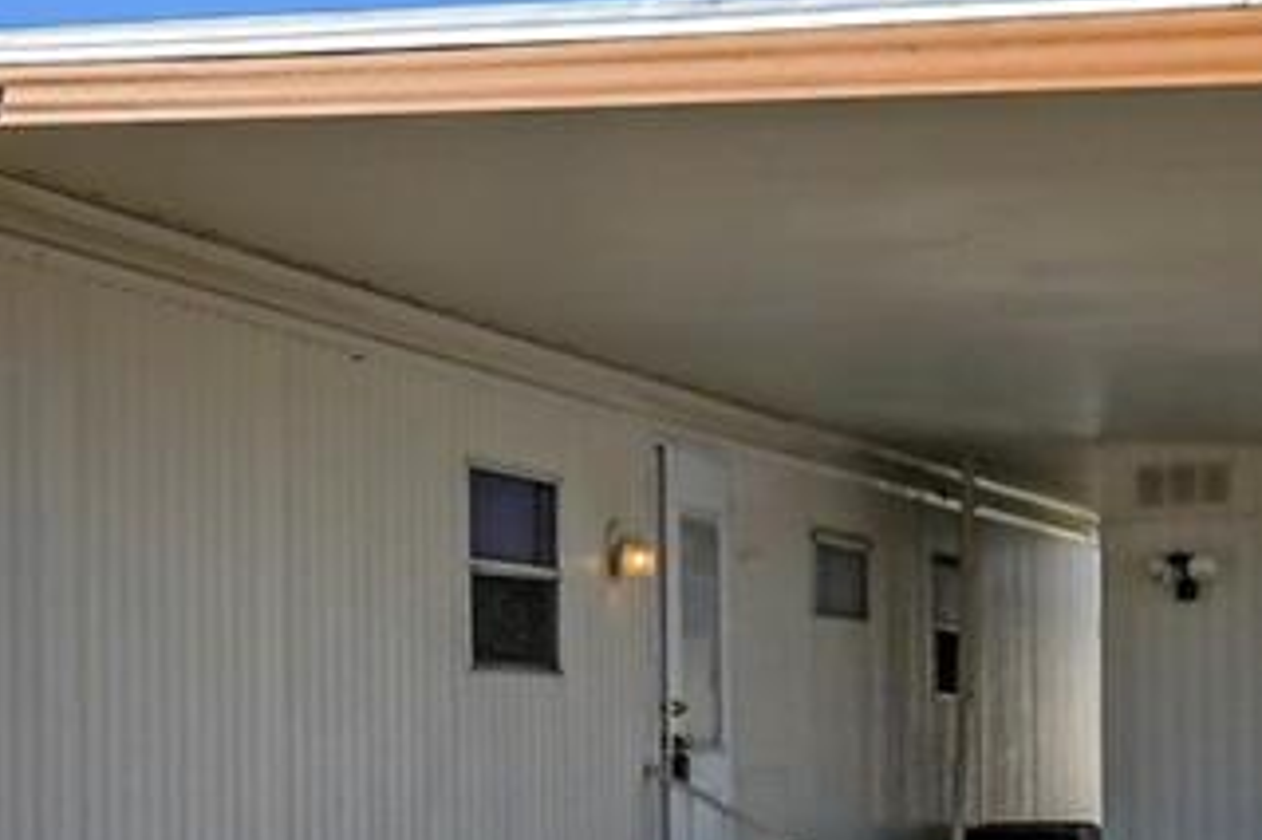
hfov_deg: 25.9
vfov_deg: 17.9
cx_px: 59
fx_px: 2628
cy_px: 722
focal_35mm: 75
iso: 100
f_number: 7.1
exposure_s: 1/800
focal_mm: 10
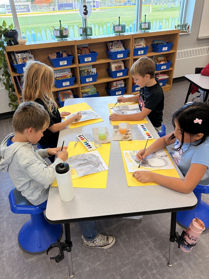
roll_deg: +1.2
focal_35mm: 26
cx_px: 104
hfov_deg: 53.1
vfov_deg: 67.3
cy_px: 140
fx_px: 209
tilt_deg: -31.6
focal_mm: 5.96
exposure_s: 1/120
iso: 50
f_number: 1.6
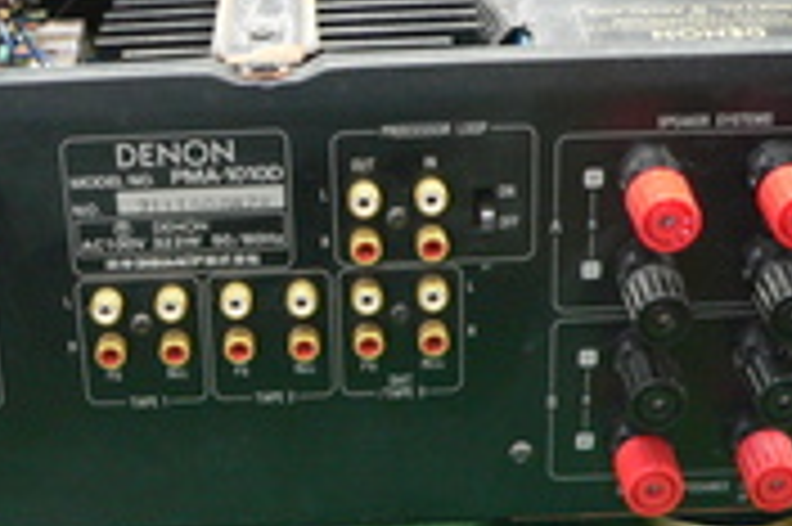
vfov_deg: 16.8
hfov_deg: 25.0
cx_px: 279
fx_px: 1780
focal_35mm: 81
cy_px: 285
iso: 200
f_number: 2.8
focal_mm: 6
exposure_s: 1/5
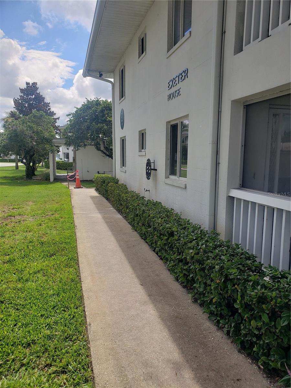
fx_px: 291
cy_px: 194
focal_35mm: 26
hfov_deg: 53.1
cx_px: 146
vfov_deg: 67.3
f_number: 2.4
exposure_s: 1/1061
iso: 50
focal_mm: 4.3
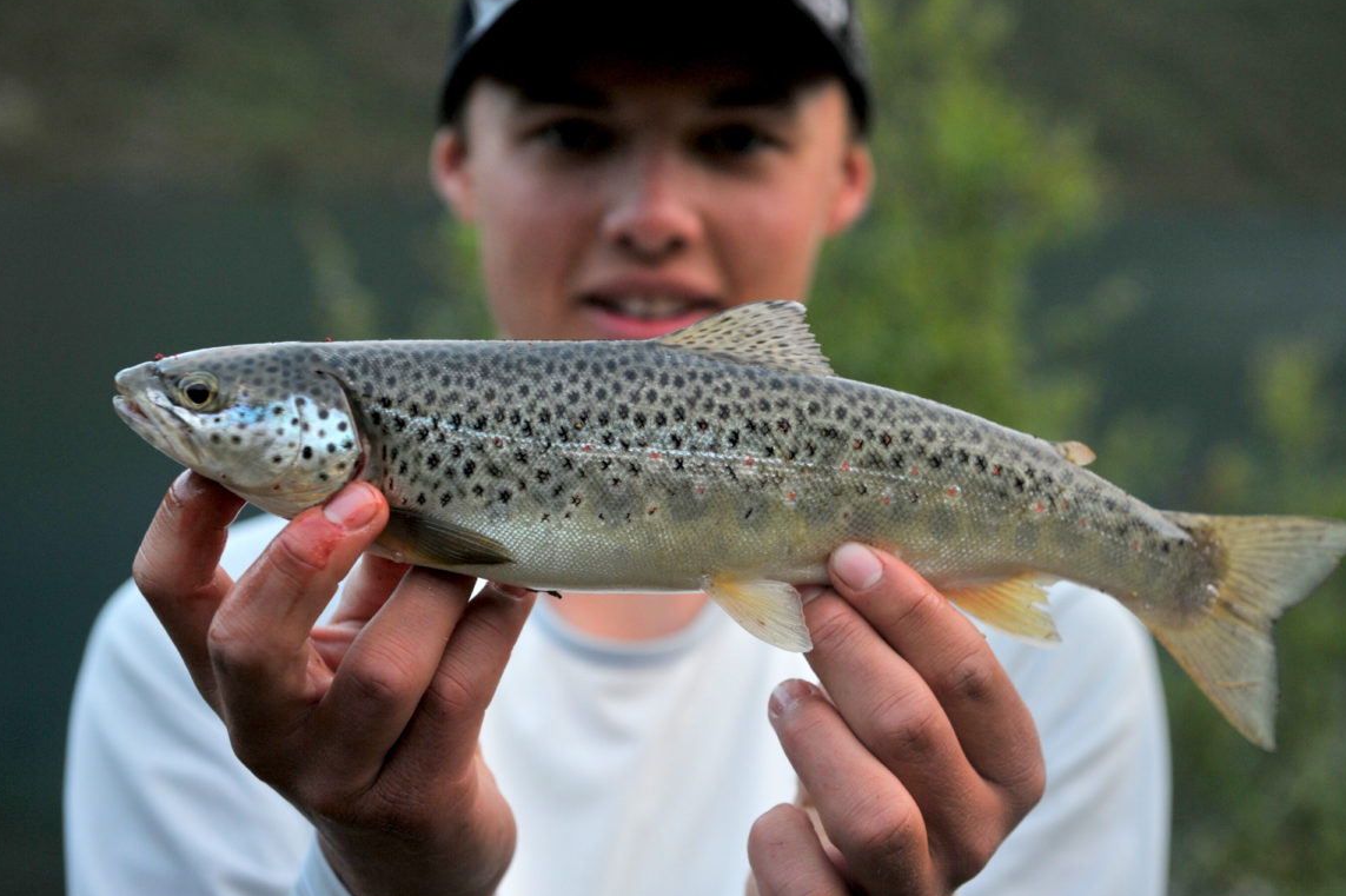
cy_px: 436
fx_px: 2354
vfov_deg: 21.6
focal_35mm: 63
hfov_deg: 31.9
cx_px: 674
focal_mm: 60
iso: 500
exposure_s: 1/160
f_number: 3.5
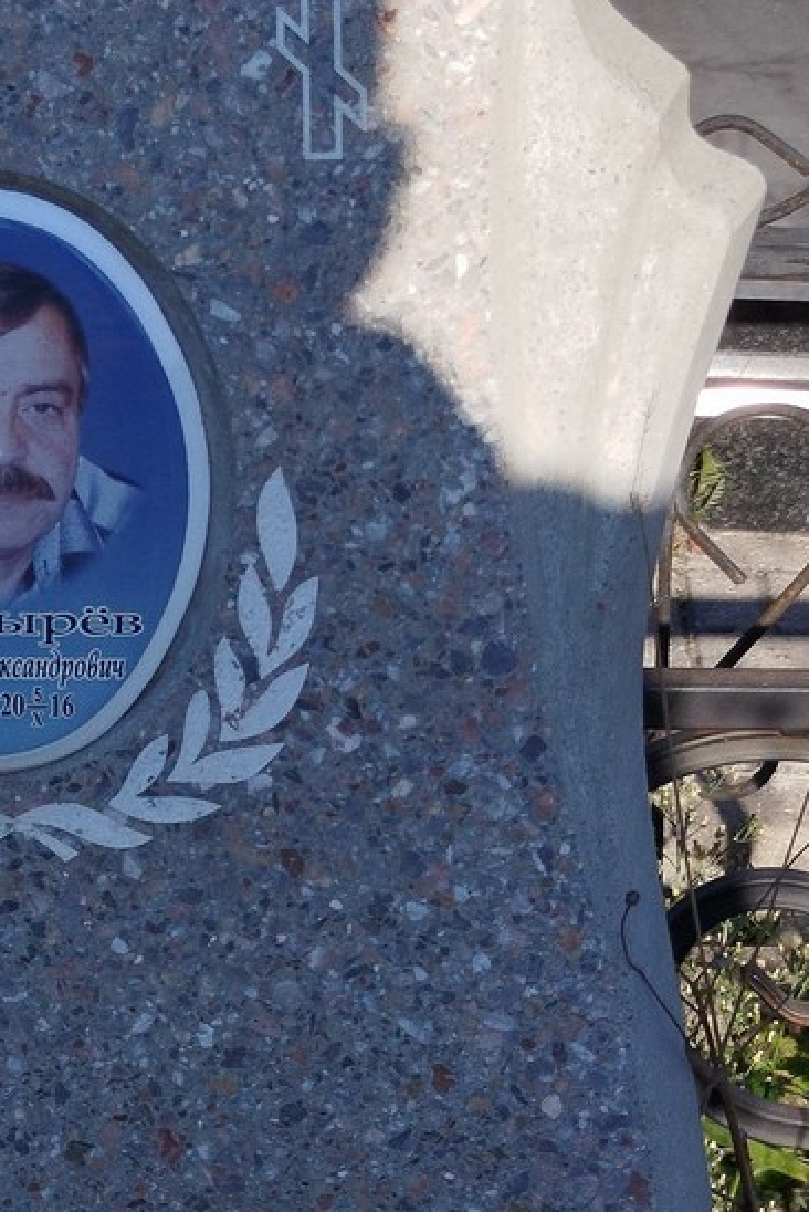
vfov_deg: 44.4
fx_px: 1481
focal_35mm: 44
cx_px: 102
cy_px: 655
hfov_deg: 29.5
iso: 50
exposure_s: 1/727
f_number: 1.7
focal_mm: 5.31
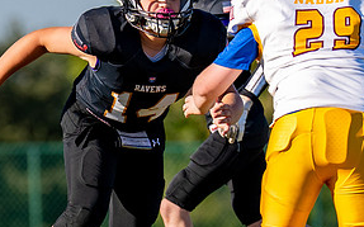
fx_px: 10836
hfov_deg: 1.9
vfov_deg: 1.2
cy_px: 188
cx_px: 38
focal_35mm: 1093
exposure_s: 1/3200
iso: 160
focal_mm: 200
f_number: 2.8
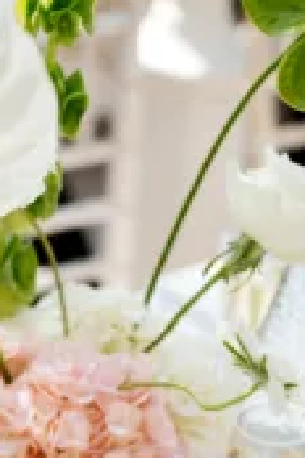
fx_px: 1538
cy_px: 521
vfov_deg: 16.4
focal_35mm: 121
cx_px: -37
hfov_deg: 11.2
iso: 100
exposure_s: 1/1000
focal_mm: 35
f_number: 1.4
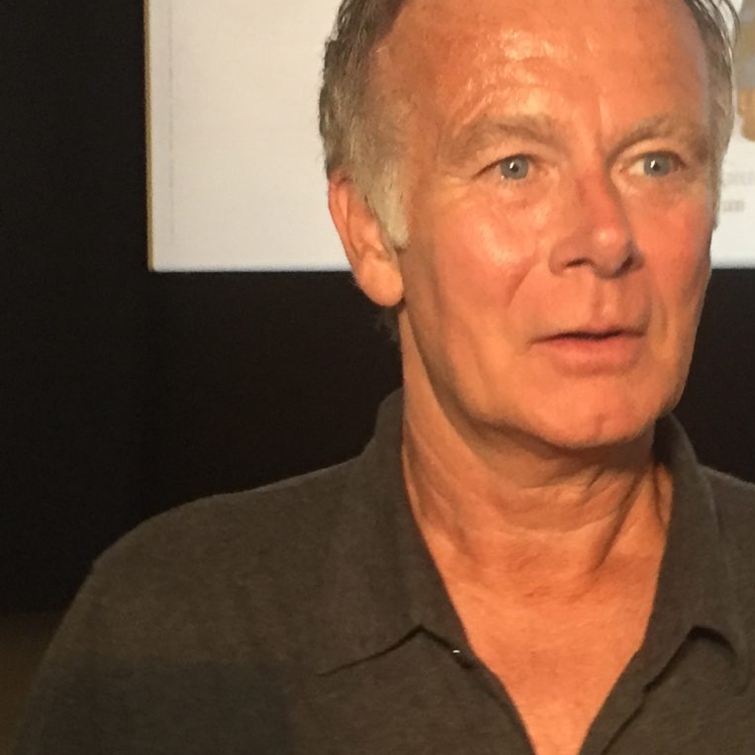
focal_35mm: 86
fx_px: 2122
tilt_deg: -8.6
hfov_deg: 20.2
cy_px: 604
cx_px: 404
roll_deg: -2.4
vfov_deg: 20.0
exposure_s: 1/33
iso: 200
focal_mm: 4.15
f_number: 2.2
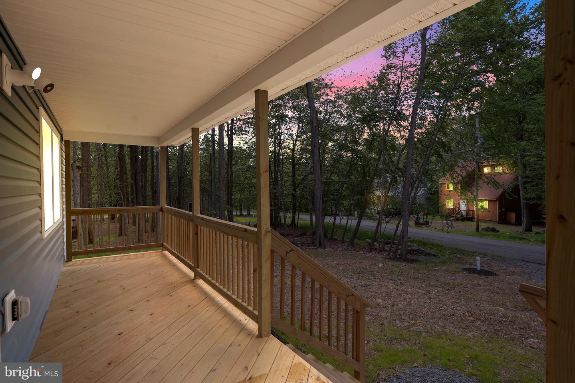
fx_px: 287
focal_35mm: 18
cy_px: 192
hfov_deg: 90.0
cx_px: 288
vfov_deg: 67.4
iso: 400
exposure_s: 1/125
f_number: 8
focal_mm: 18
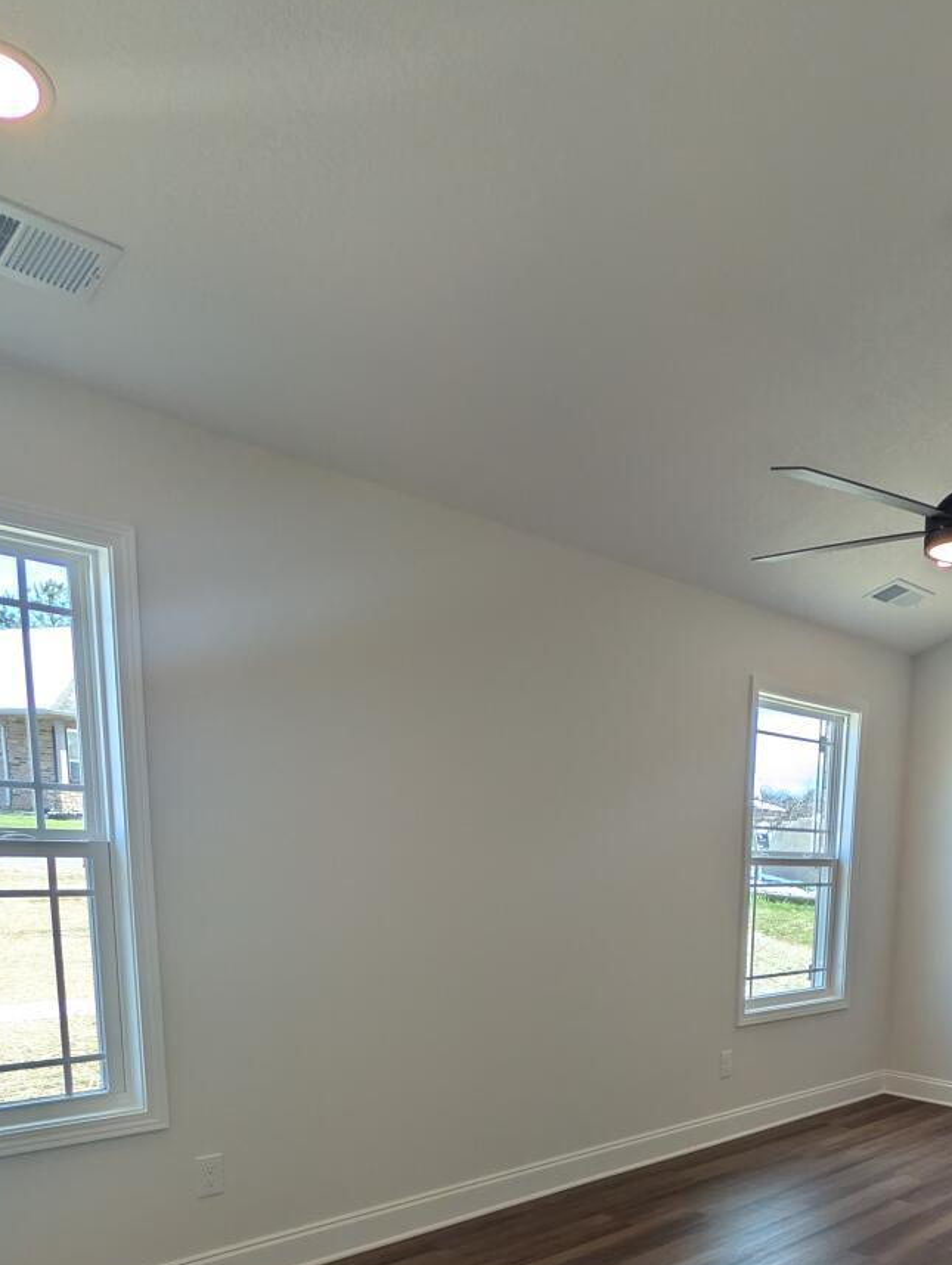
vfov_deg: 57.4
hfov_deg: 47.0
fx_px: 1024
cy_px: 1057
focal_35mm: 28
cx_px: 768
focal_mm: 2.02
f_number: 1.7
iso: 60
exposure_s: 1/440
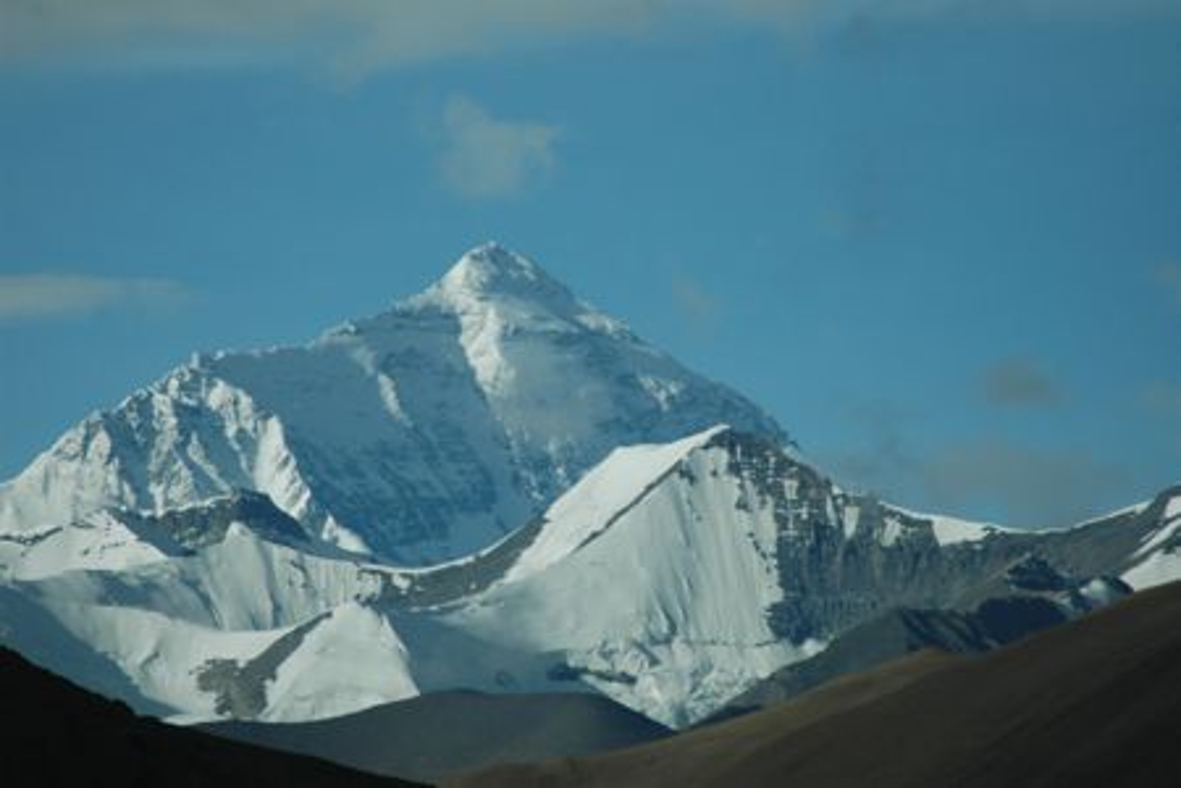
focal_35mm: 450
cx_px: 590
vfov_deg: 3.1
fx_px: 14761
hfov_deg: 4.6
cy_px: 394
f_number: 5.6
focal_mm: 300
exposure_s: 1/800
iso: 400
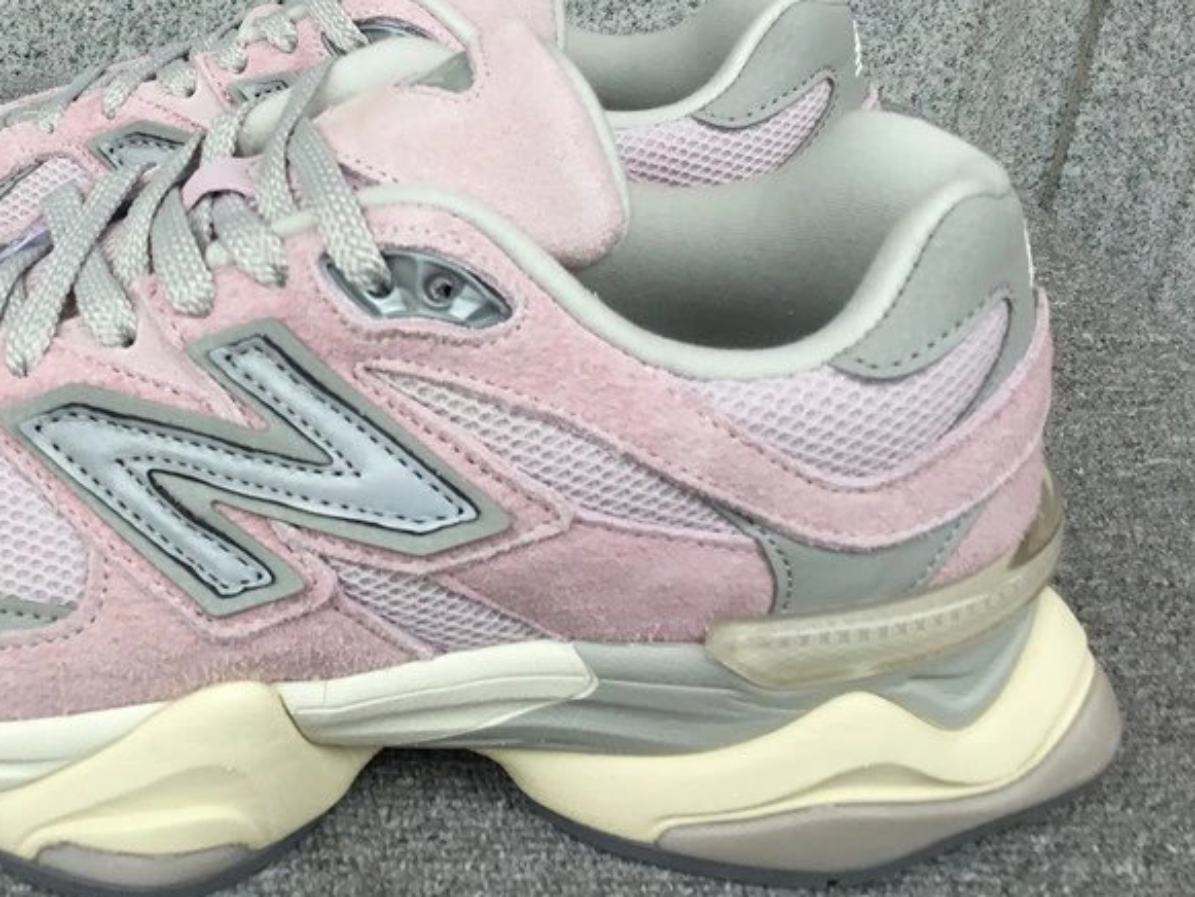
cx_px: 290
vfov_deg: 30.1
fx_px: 1657
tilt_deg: -25.3
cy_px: 318
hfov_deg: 38.6
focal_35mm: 48
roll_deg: -3.8
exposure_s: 1/237
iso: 25
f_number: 2.4
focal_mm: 3.3
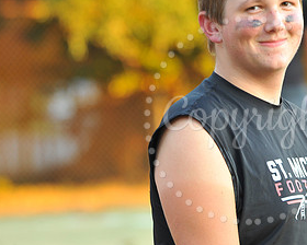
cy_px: 119
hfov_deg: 3.5
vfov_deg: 2.8
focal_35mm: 545
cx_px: 249
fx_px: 4952
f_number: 8
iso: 500
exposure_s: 1/20
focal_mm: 280
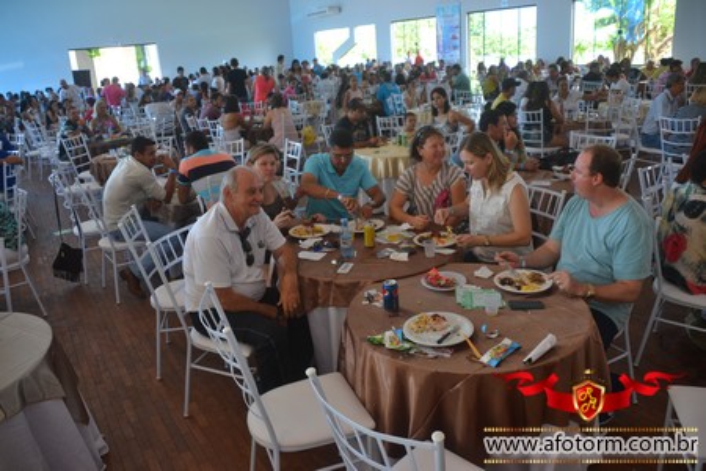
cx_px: 353
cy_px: 236
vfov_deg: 43.6
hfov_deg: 61.9
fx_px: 588
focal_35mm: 30
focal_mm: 20
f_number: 3.5
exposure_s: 1/60
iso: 400
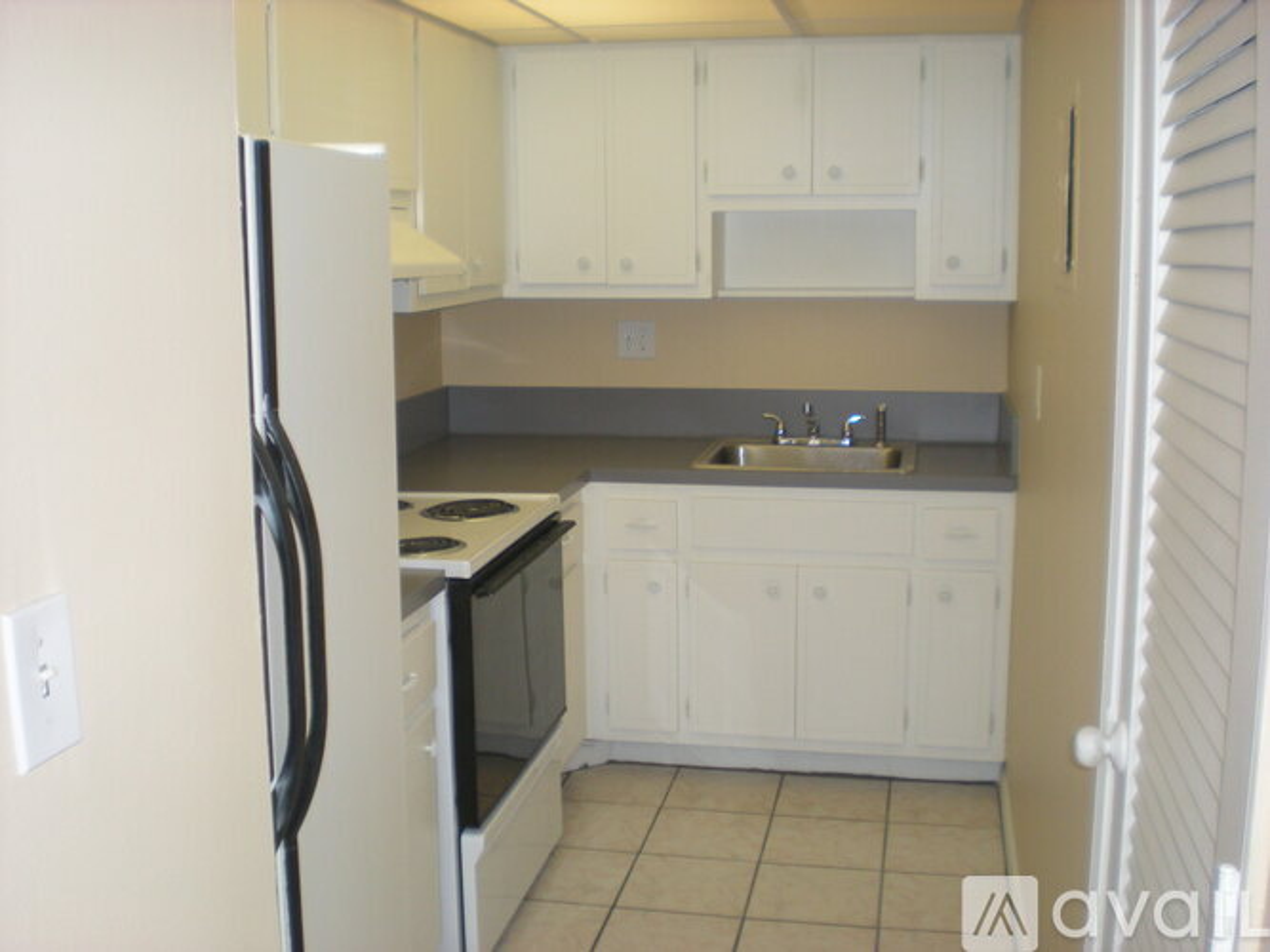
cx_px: 635
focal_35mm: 38
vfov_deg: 37.7
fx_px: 1394
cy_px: 476
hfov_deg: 49.0
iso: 127
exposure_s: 1/30
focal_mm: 6.3
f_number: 3.1
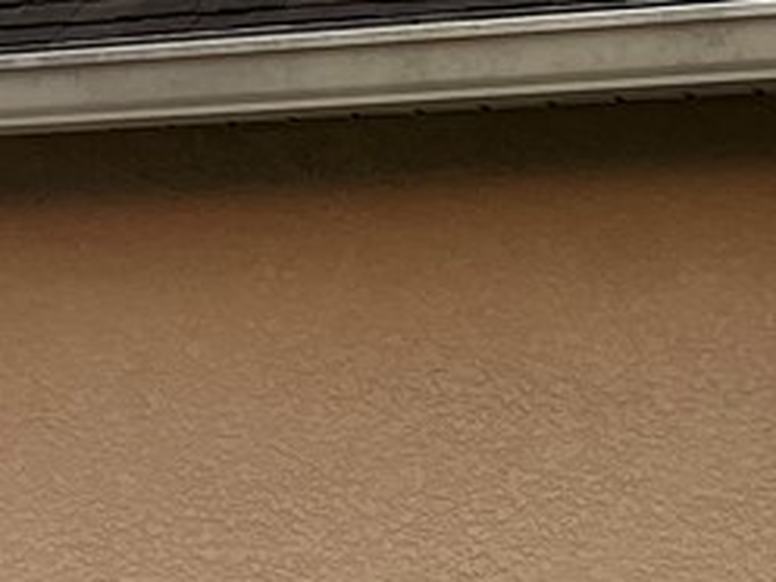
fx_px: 3766
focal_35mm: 168
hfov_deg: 9.4
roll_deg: -1.6
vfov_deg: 8.8
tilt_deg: -0.1
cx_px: -1527
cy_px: 638
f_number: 1.5
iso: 40
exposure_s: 1/172
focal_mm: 5.7
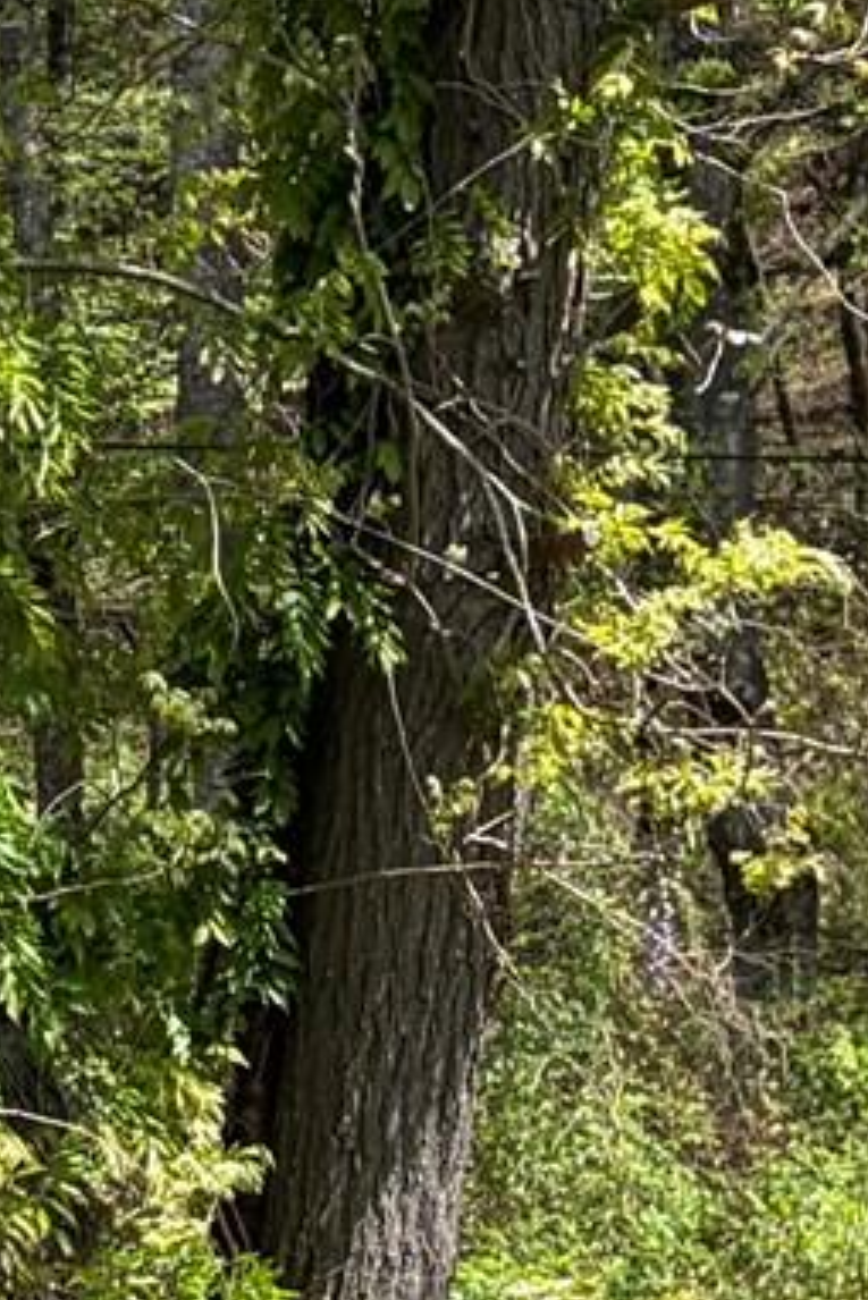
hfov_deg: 8.7
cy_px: 1412
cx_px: -1171
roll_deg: +1.2
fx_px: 5239
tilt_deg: -7.3
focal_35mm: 145
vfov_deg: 13.9
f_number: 1.6
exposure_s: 1/1550
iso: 50
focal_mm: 5.96
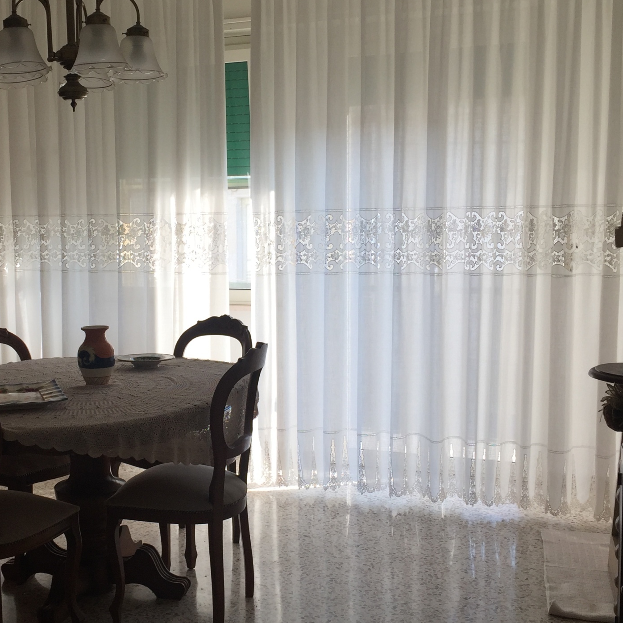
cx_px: 201
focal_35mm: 47
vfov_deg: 36.1
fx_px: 957
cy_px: 324
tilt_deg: -4.7
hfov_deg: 35.7
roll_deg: -1.2
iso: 32
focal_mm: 4.15
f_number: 2.2
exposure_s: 1/187
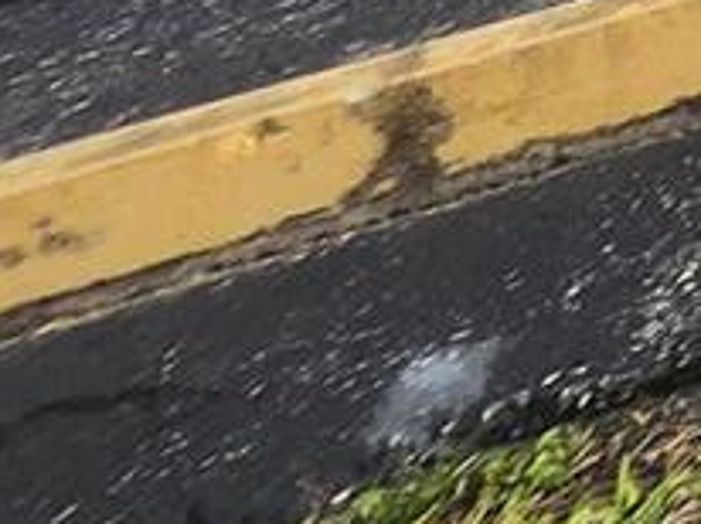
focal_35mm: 101
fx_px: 2043
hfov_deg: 8.4
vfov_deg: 8.7
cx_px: 2719
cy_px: -1429
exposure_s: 1/2324
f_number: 2.2
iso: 40
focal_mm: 1.74
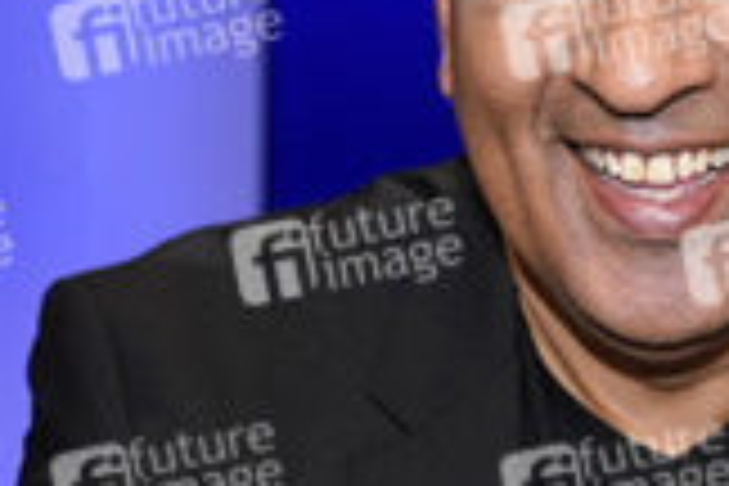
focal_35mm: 150
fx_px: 3037
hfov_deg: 13.5
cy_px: 140
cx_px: 677
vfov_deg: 9.1
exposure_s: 1/160
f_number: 5
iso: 1600
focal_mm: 54
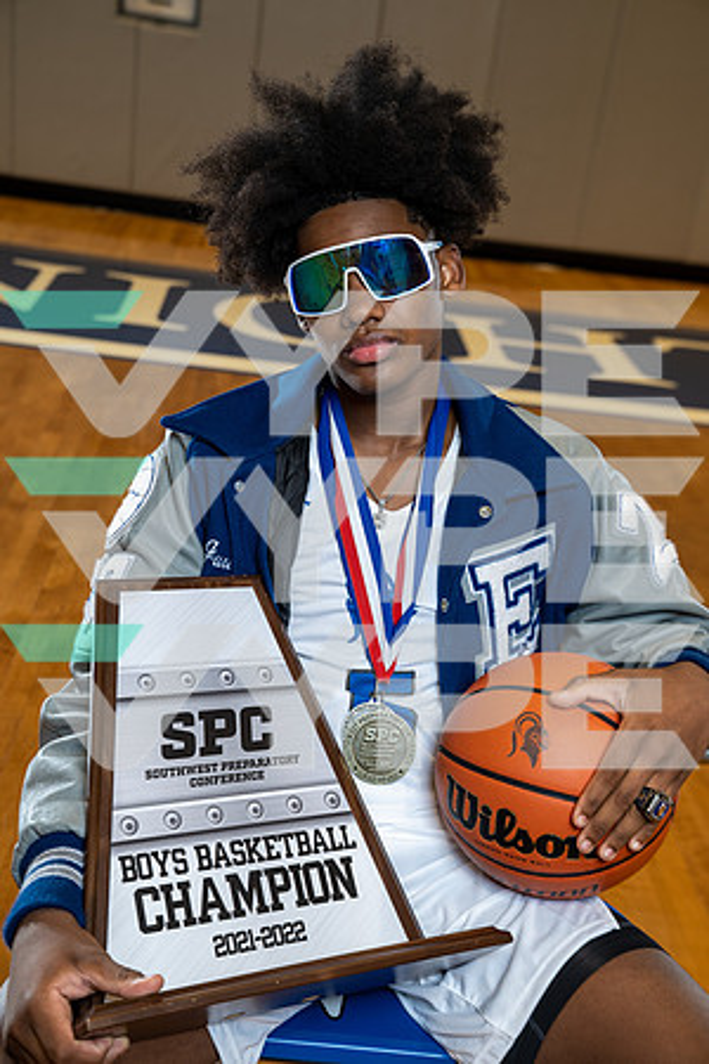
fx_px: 1418
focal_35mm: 48
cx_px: 354
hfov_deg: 28.1
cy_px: 532
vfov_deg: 41.1
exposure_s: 1/125
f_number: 4
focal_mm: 48
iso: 400
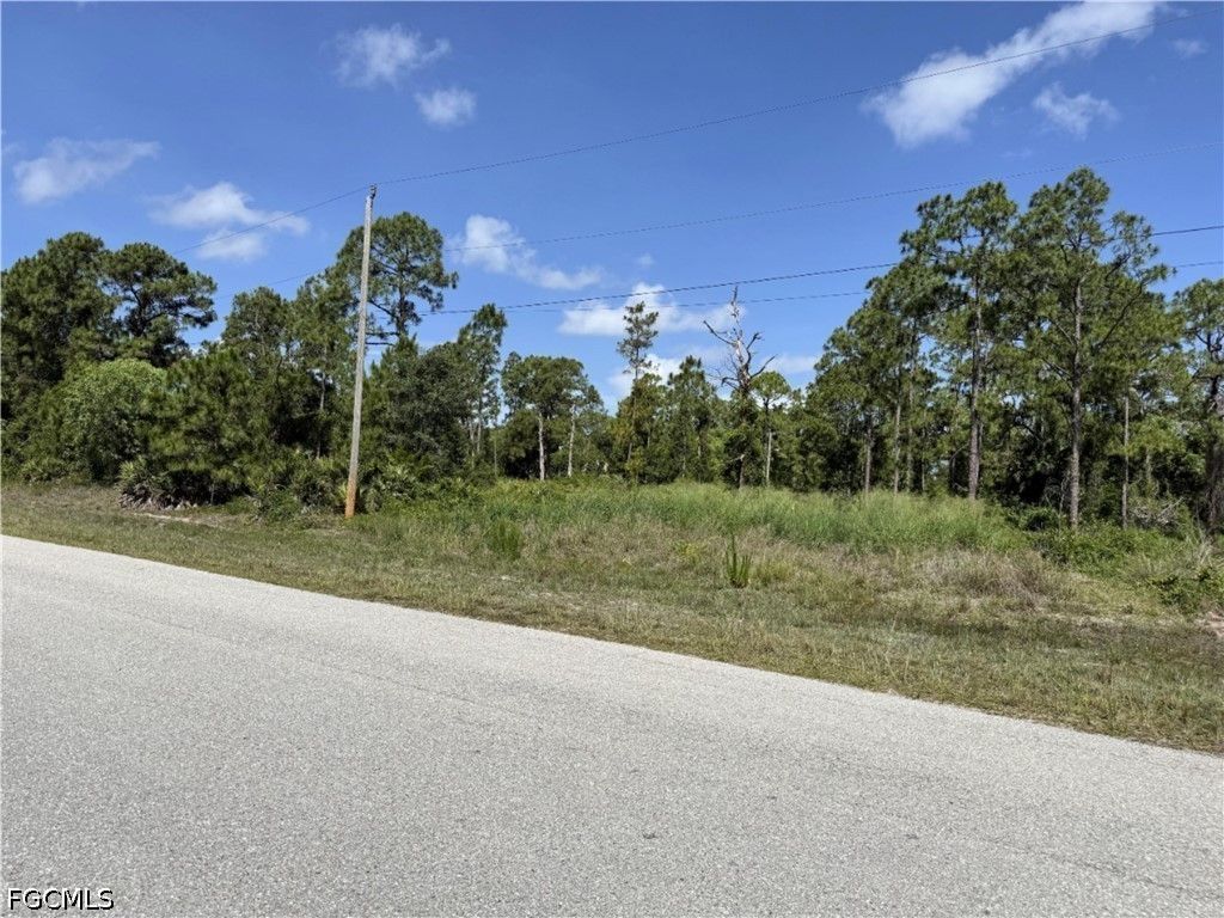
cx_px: 612
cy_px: 459
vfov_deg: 56.8
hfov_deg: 71.6
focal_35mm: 24
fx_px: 849
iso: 80
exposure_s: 1/6711
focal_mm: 6.76
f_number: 1.78
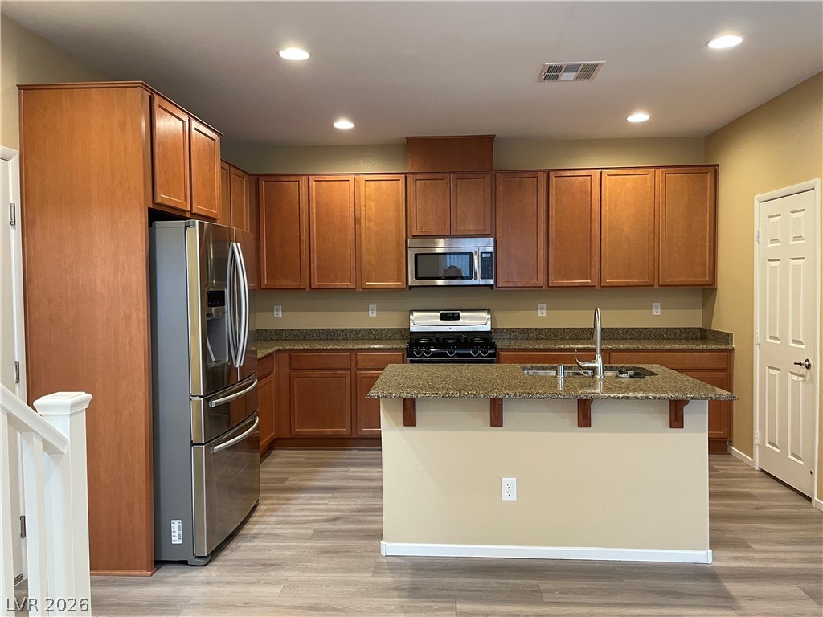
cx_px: 412
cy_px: 308
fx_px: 618
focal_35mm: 26
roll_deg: +1.1
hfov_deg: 67.3
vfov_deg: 53.1
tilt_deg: -1.7
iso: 200
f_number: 1.6
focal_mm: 4.2
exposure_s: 1/60
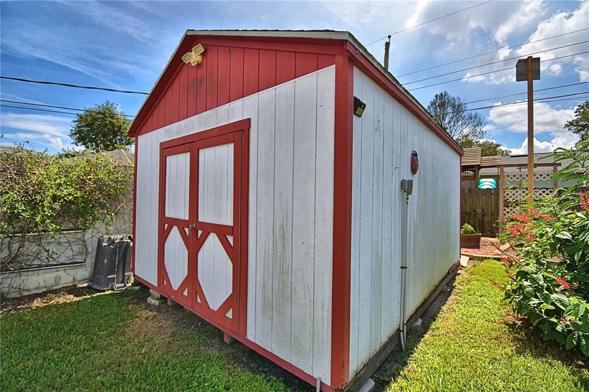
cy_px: 196
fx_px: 245
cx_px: 294
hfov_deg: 100.4
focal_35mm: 15
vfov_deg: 77.3
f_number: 4.5
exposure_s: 1/1250
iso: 100
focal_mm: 10
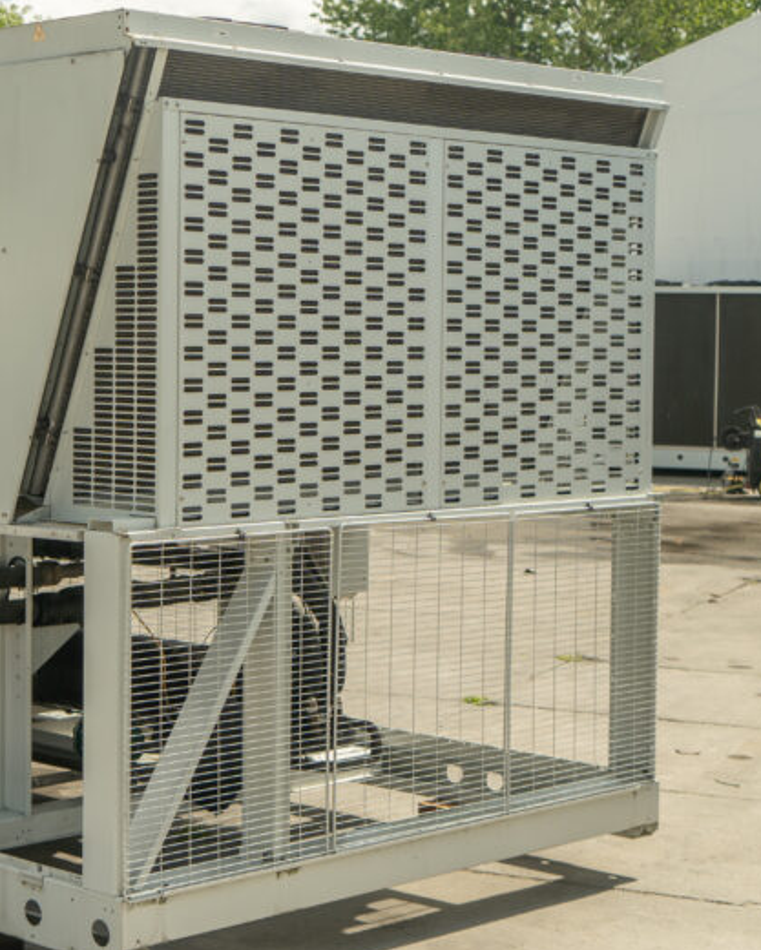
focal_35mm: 72
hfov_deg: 20.7
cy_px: 446
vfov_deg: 26.4
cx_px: 27
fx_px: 2026
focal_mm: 39
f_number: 4
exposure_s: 1/500
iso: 100
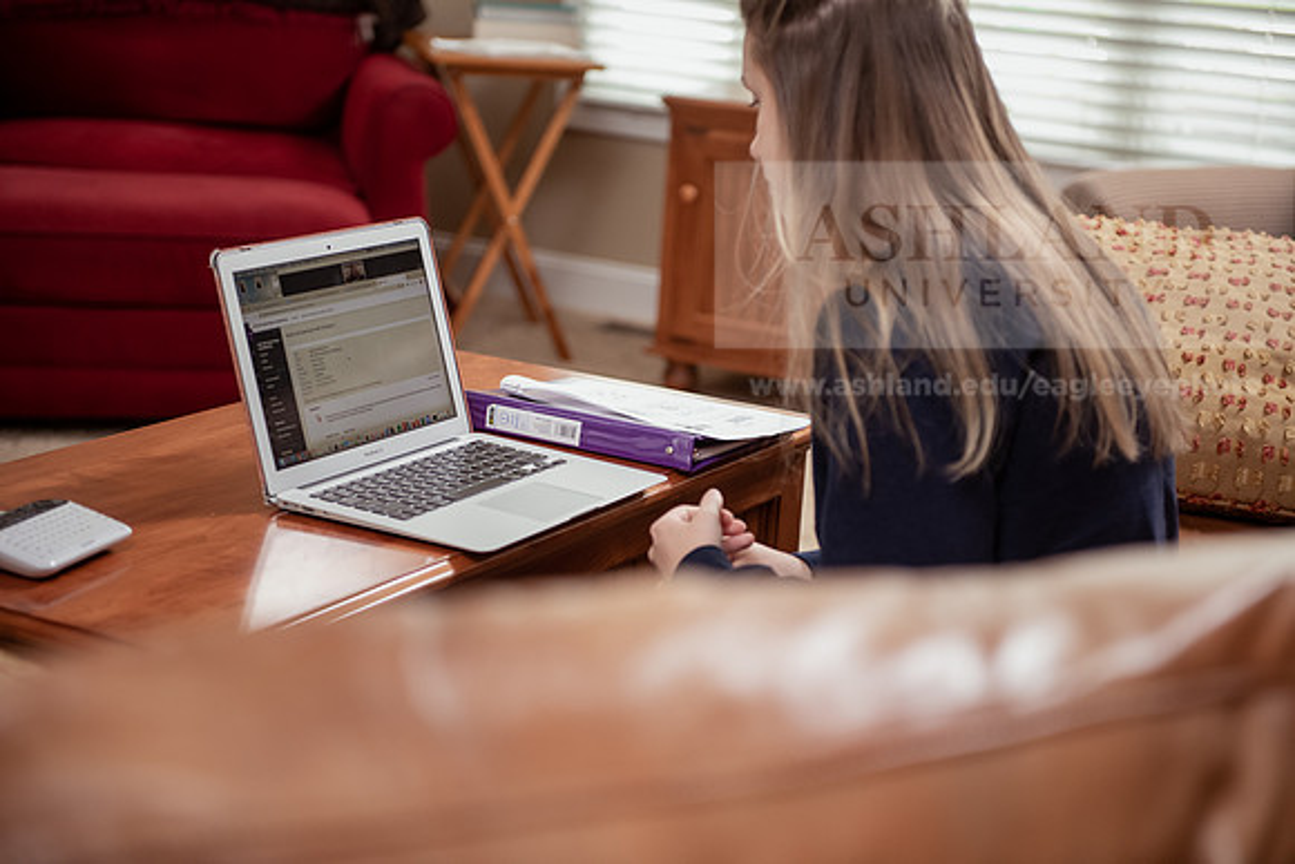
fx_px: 2519
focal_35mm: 70
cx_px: 648
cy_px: 432
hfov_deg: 28.8
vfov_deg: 19.5
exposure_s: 1/200
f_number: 3.2
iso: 1250
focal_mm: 70
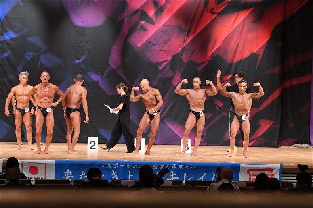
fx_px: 1069
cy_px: 104
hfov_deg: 16.7
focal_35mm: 123
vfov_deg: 11.1
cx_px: 156
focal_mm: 82
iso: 6400
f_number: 5.6
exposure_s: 1/400
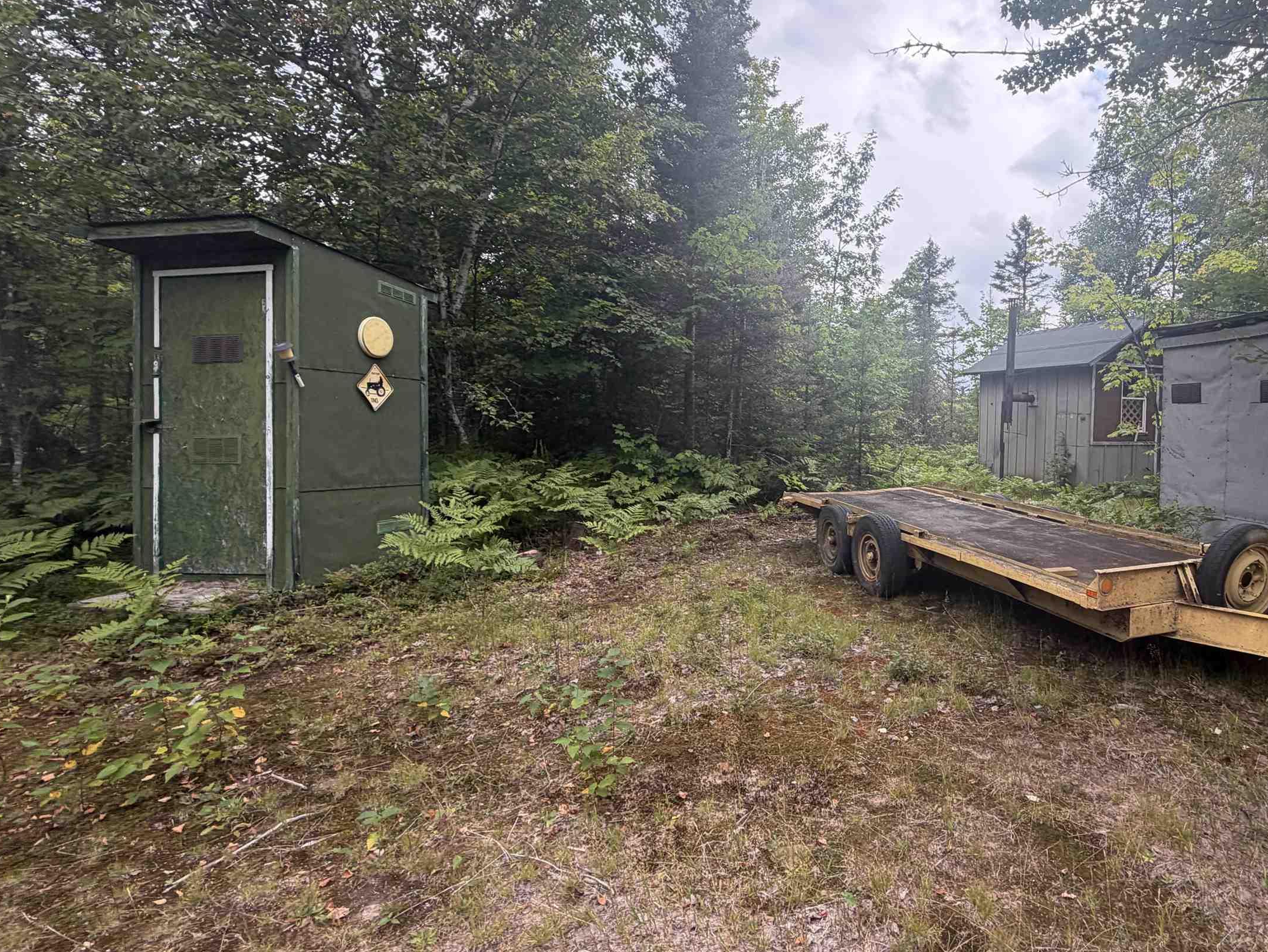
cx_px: 843
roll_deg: -1.6
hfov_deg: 79.1
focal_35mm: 20
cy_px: 434
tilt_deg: -3.3
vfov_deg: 65.9
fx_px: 733
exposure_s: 1/143
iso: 64
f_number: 2.2
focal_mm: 2.22
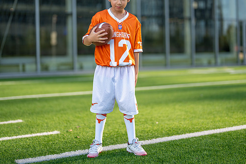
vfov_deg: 20.3
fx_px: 458
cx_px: 130
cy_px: 58
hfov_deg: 30.1
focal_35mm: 67
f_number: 1.2
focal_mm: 50
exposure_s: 1/2500
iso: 100
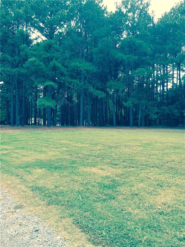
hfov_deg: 48.2
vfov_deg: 61.7
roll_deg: -1.3
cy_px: 124
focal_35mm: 29
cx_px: 92
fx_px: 207
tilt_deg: -0.1
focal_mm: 4.15
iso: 32
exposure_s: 1/127
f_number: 2.2
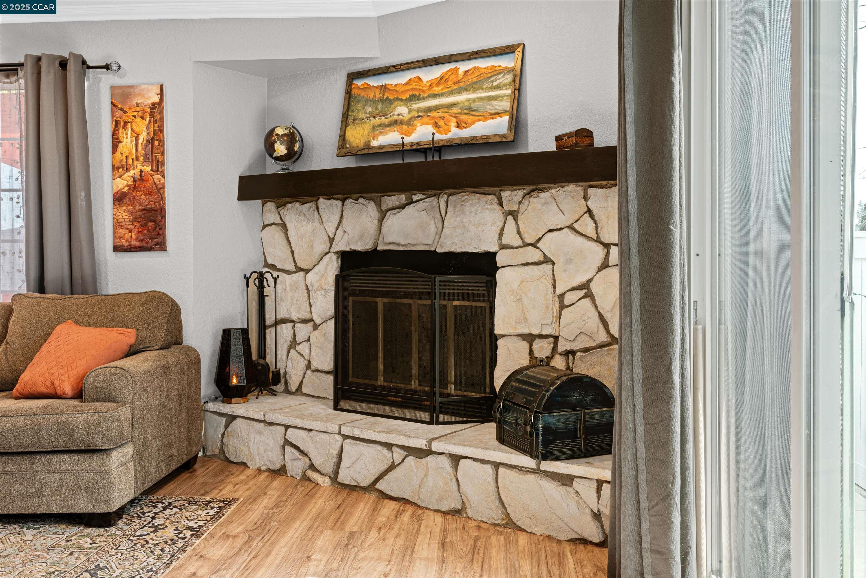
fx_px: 770
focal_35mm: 32
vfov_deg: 41.1
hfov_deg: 58.7
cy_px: 289
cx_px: 433
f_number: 11
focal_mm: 32
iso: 100
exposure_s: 1/1.25
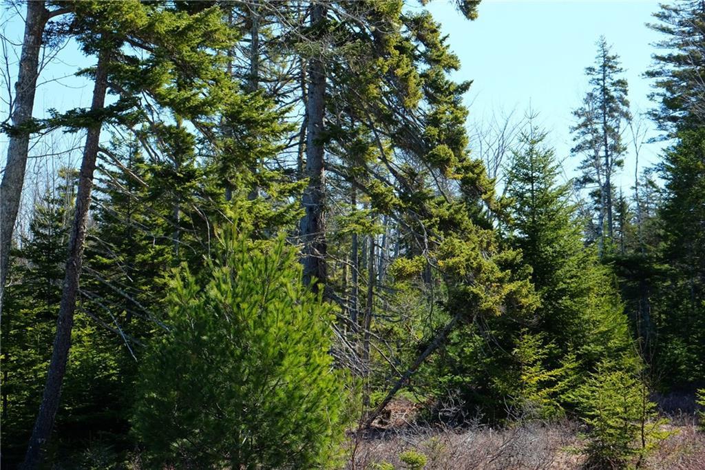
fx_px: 783
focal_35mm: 40
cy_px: 235
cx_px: 352
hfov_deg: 48.5
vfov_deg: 33.4
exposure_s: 1/400
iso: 400
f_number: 6.4
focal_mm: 26.5
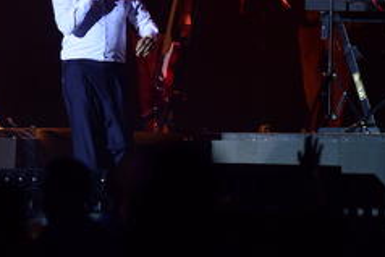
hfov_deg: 3.3
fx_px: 6741
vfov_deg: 2.2
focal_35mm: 630
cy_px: 36
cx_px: 100
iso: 2000
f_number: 5.6
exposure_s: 1/640
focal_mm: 300
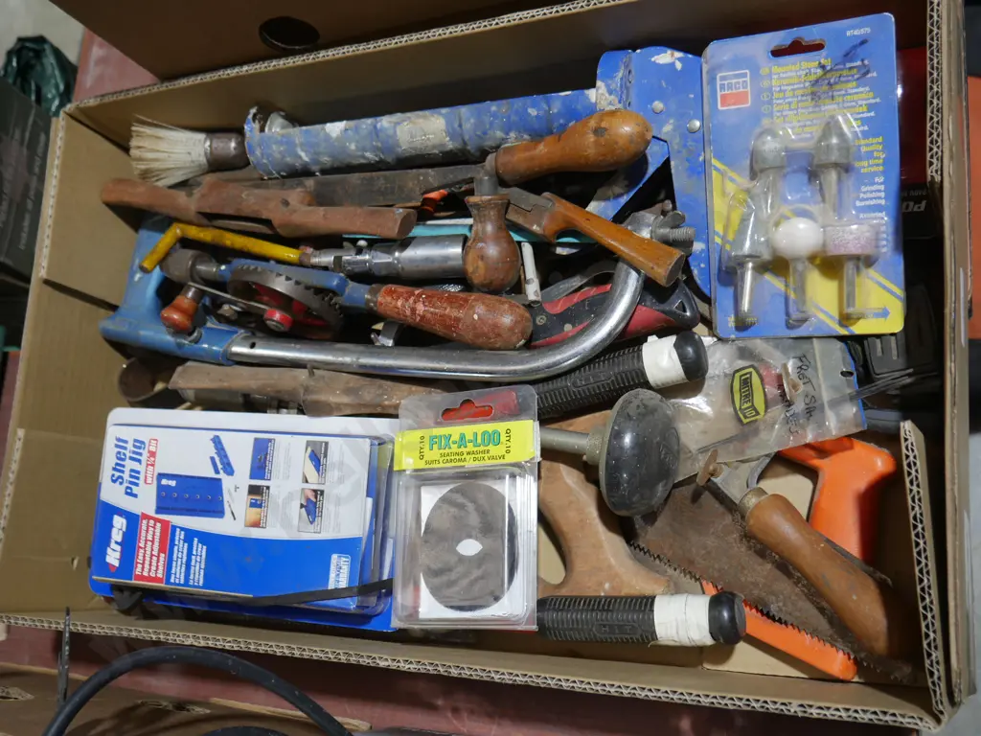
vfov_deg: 39.7
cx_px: 490
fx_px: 1020
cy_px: 368
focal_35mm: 36
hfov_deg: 51.4
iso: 320
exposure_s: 1/60
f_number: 4
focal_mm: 18
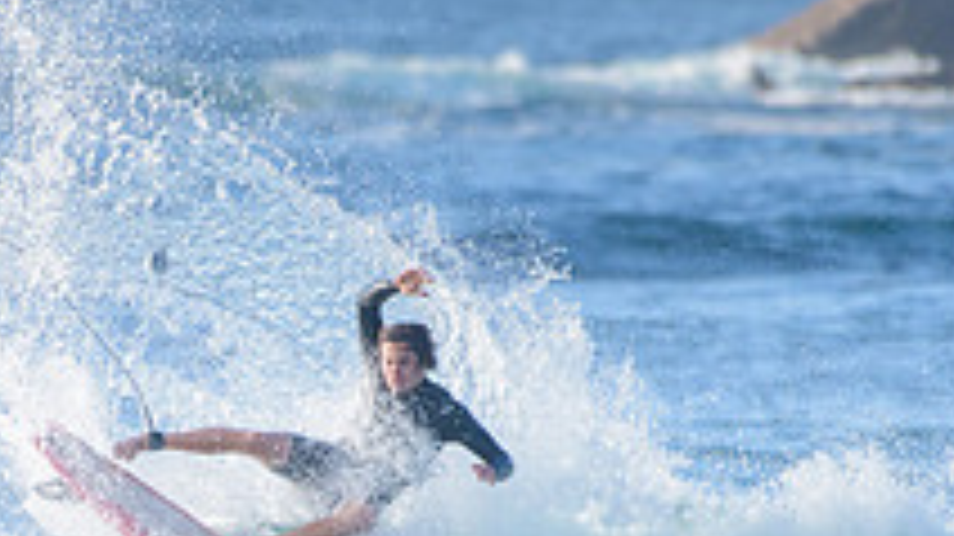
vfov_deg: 0.7
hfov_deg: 1.2
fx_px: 44499
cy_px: 540
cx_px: 199
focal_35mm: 1760
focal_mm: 500
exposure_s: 1/2000
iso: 640
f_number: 5.6
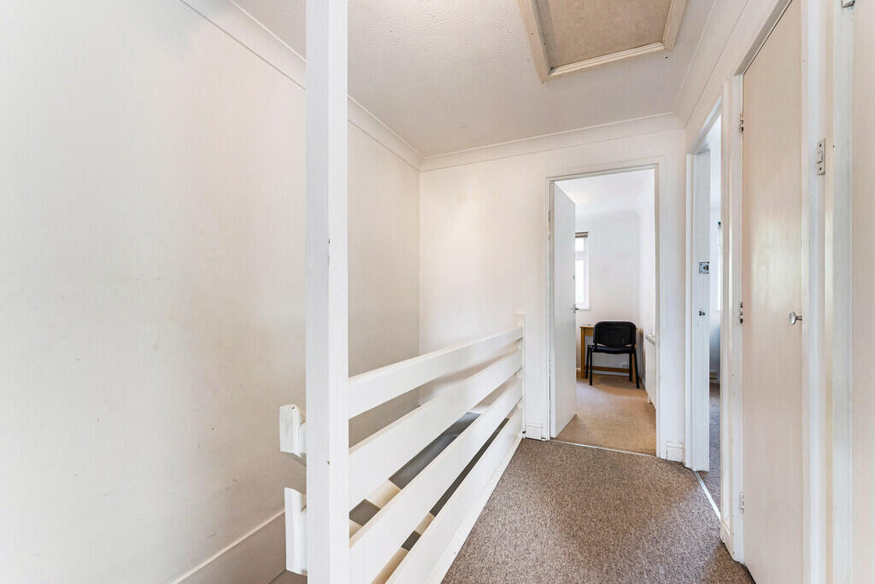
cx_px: 438
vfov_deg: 81.3
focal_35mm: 14
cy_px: 292
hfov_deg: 104.2
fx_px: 340
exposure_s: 1/25
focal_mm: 14
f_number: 7.1
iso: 320
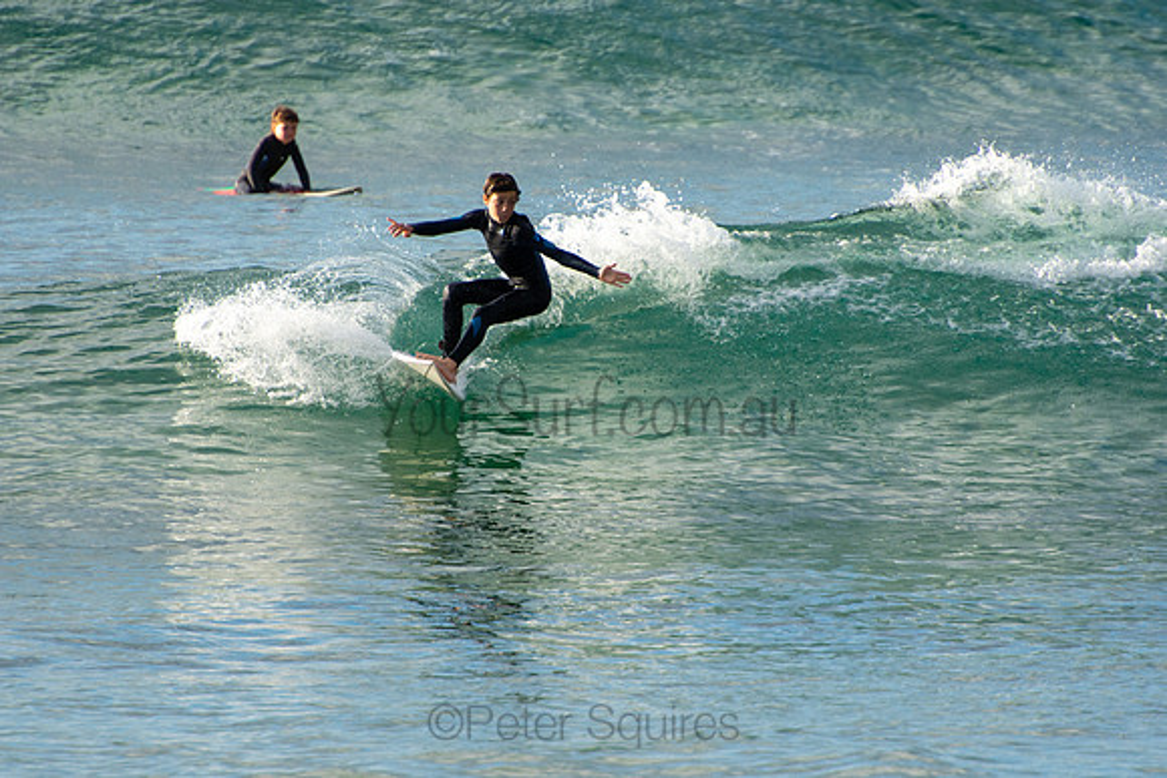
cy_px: 389
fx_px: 19454
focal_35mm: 600
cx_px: 584
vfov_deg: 2.3
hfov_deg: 3.4
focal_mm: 400
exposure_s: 1/1250
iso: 360
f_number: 5.6
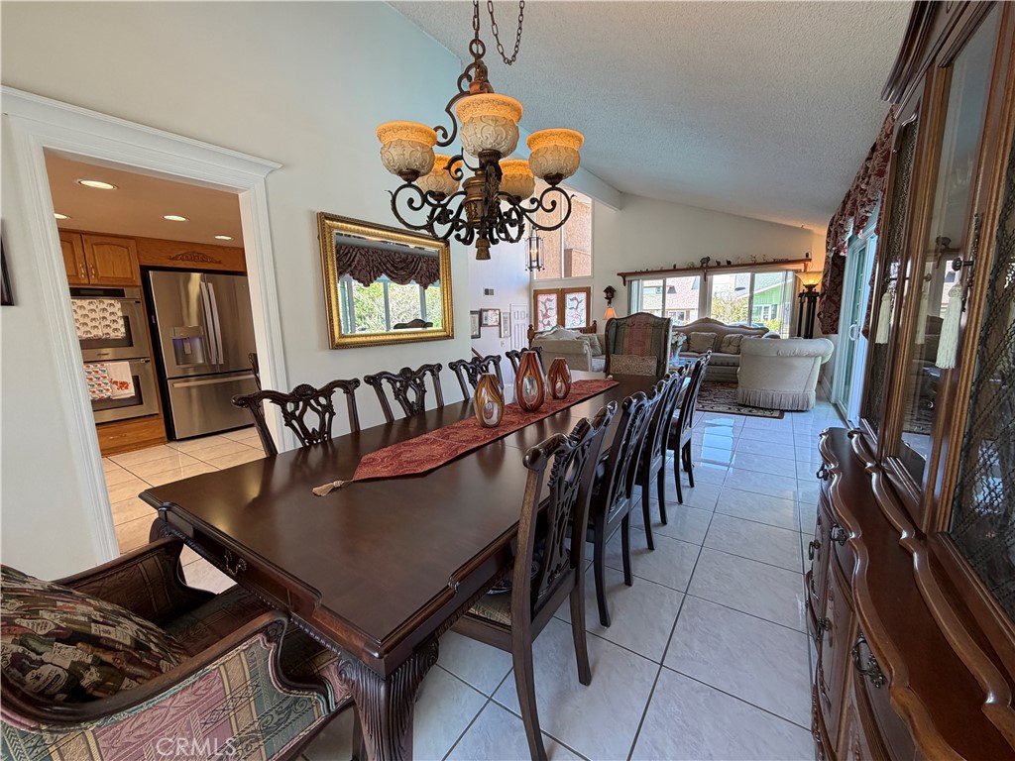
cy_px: 380
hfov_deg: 102.1
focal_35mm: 14
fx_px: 411
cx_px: 508
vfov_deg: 85.7
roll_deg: +1.3
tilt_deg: -9.5
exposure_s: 1/120
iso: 160
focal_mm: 2.22
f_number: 2.2
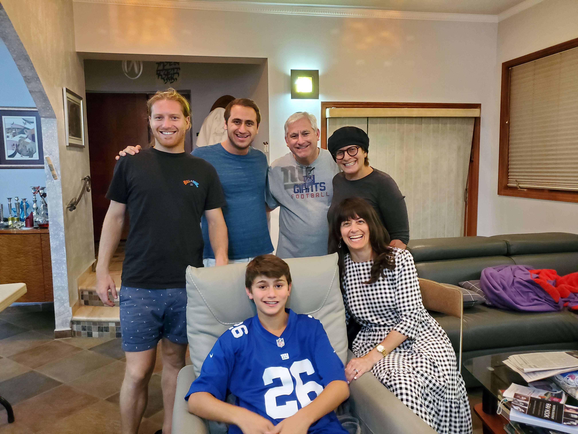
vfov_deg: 53.1
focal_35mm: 26
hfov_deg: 67.3
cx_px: 289
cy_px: 217
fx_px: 434
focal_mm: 4.3
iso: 640
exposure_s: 1/50
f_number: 1.5
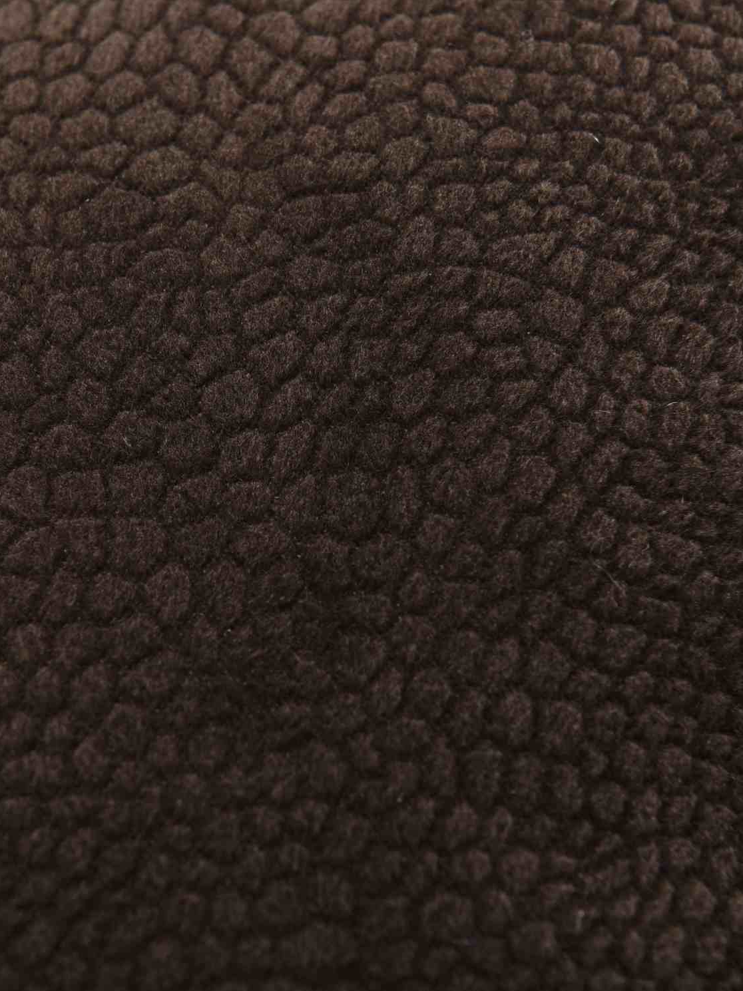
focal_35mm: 102
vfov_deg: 19.3
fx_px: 2920
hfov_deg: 14.5
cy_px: 500
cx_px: 269
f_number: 11
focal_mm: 70
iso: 250
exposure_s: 1/125
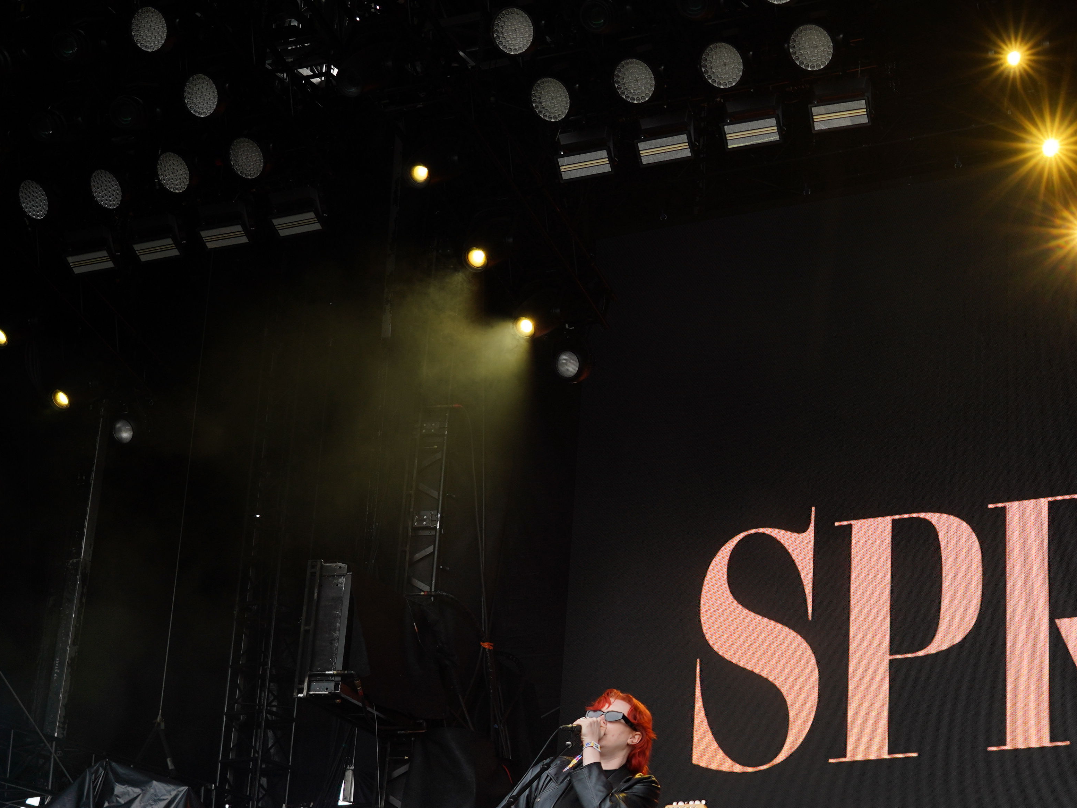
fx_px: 2022
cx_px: 911
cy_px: 544
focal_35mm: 65
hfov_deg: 28.9
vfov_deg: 22.5
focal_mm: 35
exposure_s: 1/60
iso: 100
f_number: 5
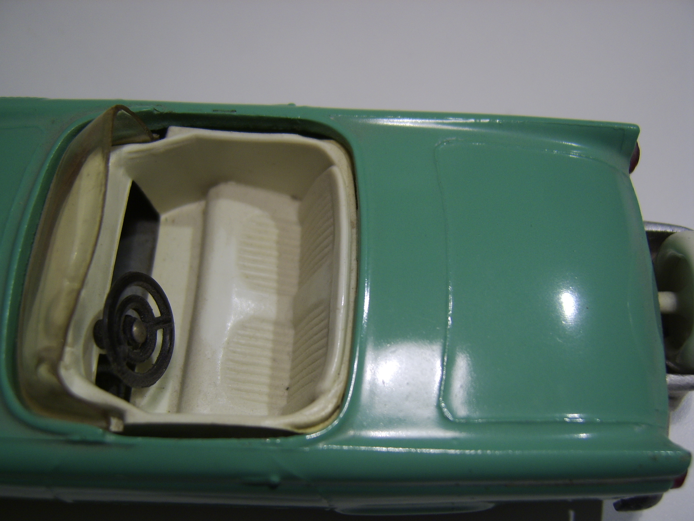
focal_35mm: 31
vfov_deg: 45.4
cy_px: 260
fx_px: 622
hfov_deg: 58.4
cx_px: 347
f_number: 2.7
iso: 71
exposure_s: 1/71
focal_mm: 8.13
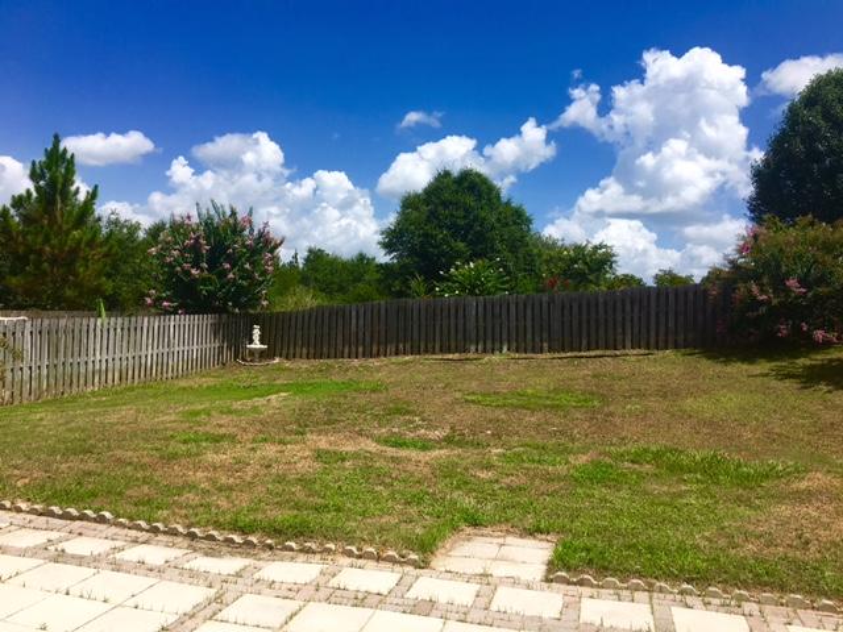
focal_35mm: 29
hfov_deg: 61.7
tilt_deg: +0.1
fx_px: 706
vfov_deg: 48.2
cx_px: 422
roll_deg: -3.3
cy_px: 316
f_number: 2.2
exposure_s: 1/1923
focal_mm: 4.15
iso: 25
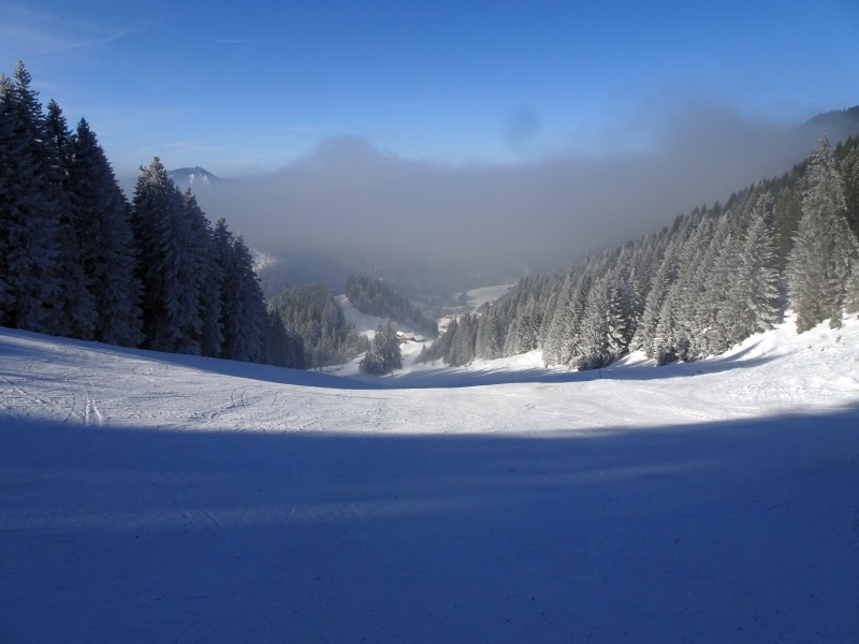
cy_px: 322
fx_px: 596
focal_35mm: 24
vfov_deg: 56.8
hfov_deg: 71.6
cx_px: 430
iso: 80
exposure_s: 1/2000
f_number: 4
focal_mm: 4.1
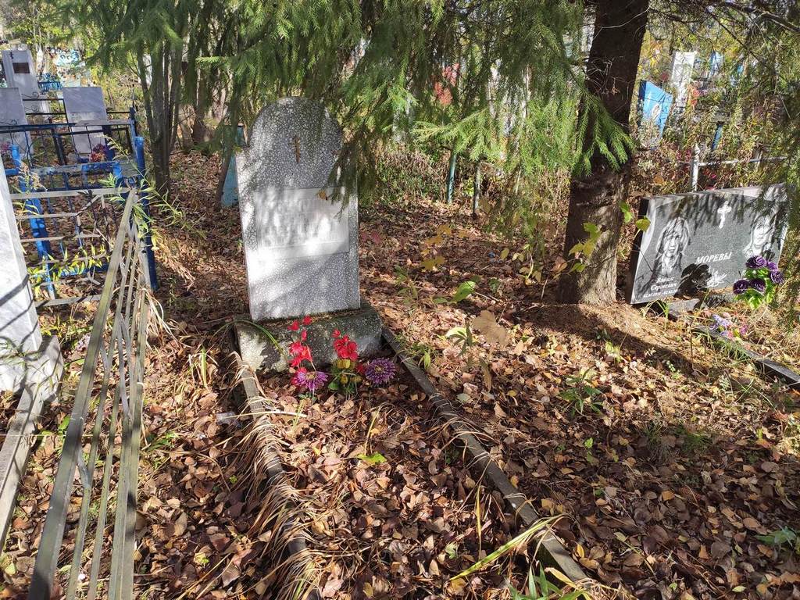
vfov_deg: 53.1
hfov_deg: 67.3
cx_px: 400
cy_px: 300
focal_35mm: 26
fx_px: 601
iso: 112
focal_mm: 4.77
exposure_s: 1/534
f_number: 1.75
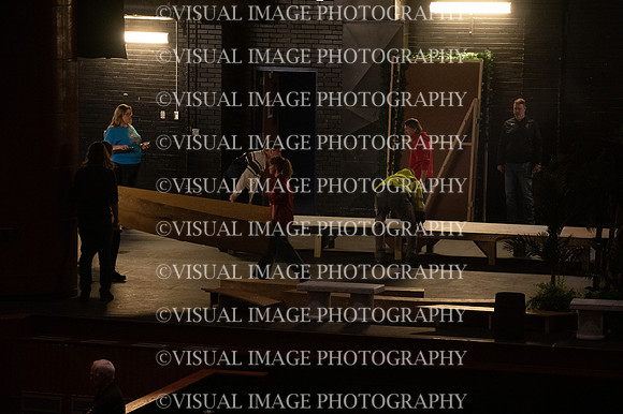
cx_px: 312
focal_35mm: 195
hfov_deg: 10.6
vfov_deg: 7.0
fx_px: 3373
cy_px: 207
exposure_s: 1/160
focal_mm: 195
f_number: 6.3
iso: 10000
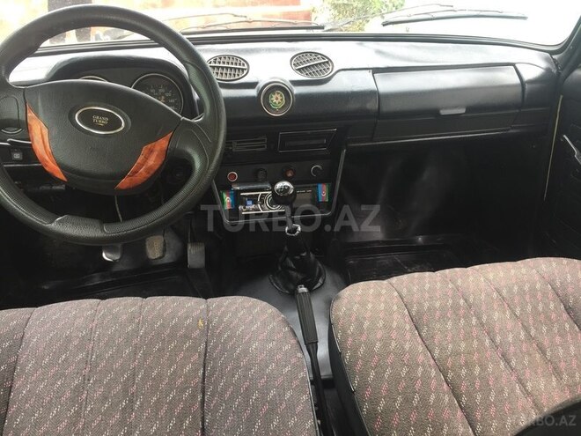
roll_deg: -3.5
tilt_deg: -28.6
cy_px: 218
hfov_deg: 61.7
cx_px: 290
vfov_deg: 48.2
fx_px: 487
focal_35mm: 29
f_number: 2.2
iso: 40
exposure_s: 1/100
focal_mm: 4.15
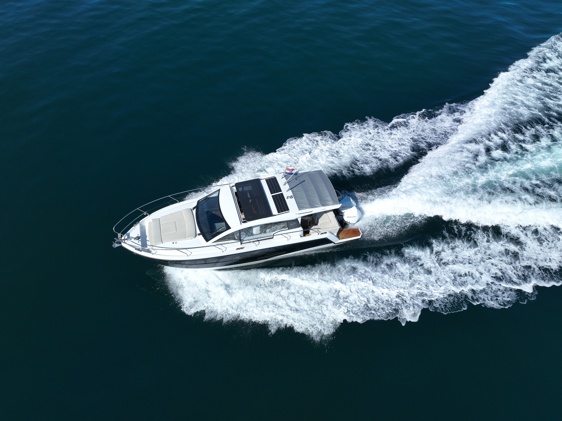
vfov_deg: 56.8
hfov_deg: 71.6
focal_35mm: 24
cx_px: 281
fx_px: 389
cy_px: 210
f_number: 4.5
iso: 100
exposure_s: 1/1250
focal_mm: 12.29
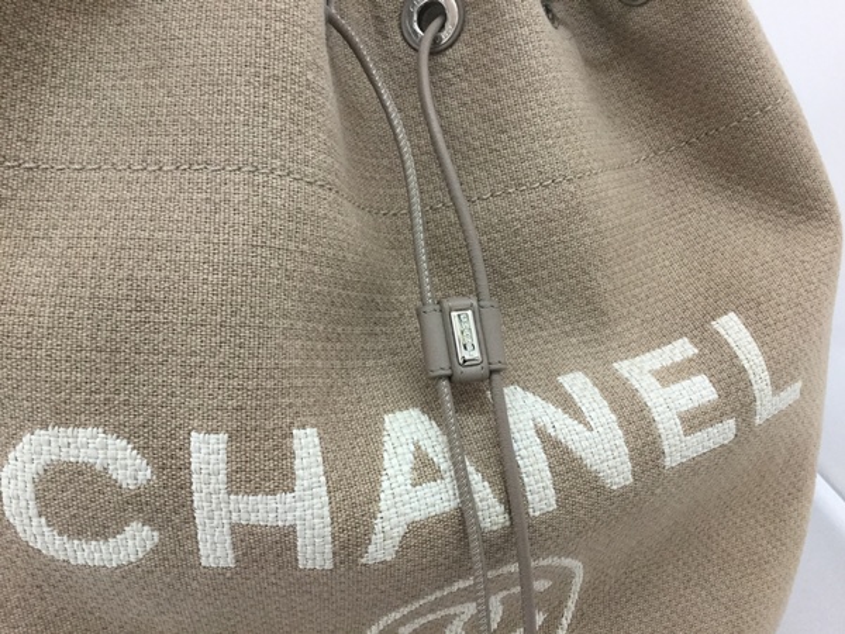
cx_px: 422
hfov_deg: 58.4
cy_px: 317
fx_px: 757
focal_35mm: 31
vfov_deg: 45.4
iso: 40
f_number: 2.4
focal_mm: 3.3
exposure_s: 1/30
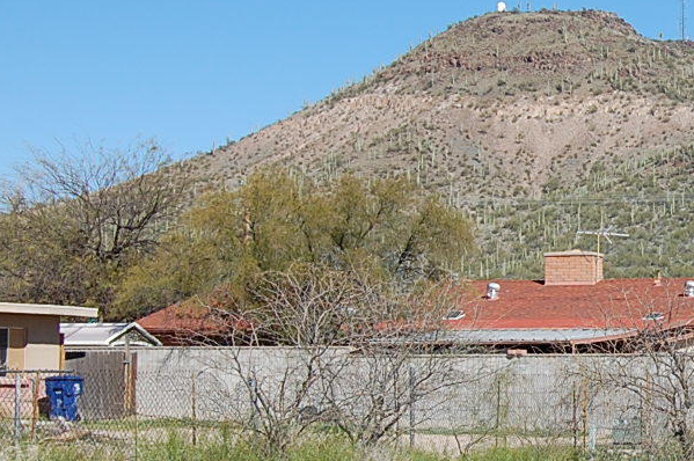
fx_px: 2176
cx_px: 803
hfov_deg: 17.4
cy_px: 271
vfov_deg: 12.1
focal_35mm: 113
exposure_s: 1/400
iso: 200
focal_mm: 30
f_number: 10
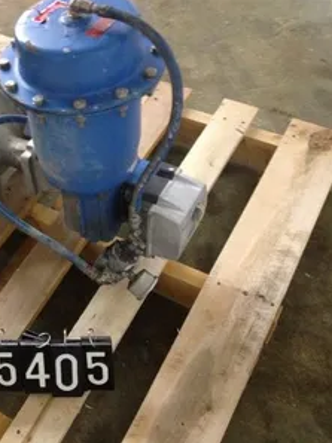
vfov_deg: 40.5
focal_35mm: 47
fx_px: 602
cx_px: 37
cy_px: 222
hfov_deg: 29.6
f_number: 2.4
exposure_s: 1/20
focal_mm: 4.28
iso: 250
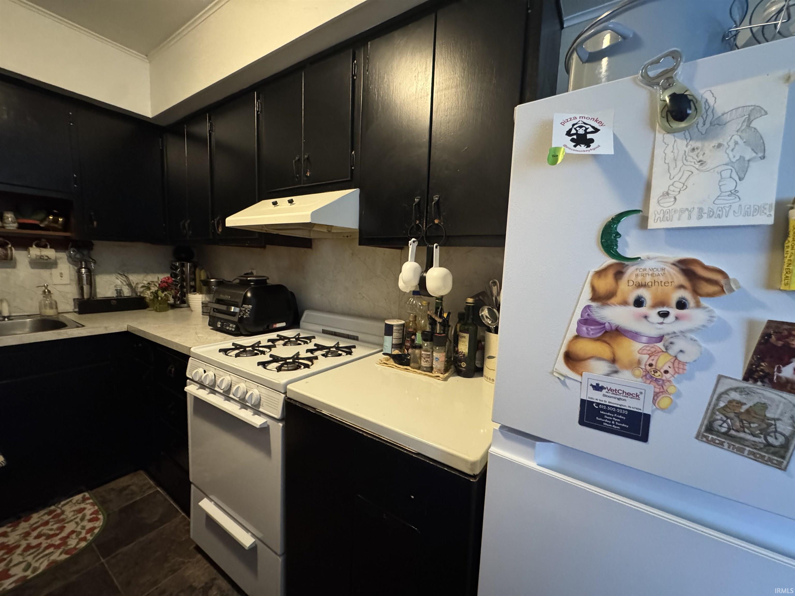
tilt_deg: -7.1
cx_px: 398
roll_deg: -3.2
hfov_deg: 102.1
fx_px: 322
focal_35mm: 14
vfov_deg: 85.7
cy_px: 298
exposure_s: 1/60
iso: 1250
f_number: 2.2
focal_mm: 2.22
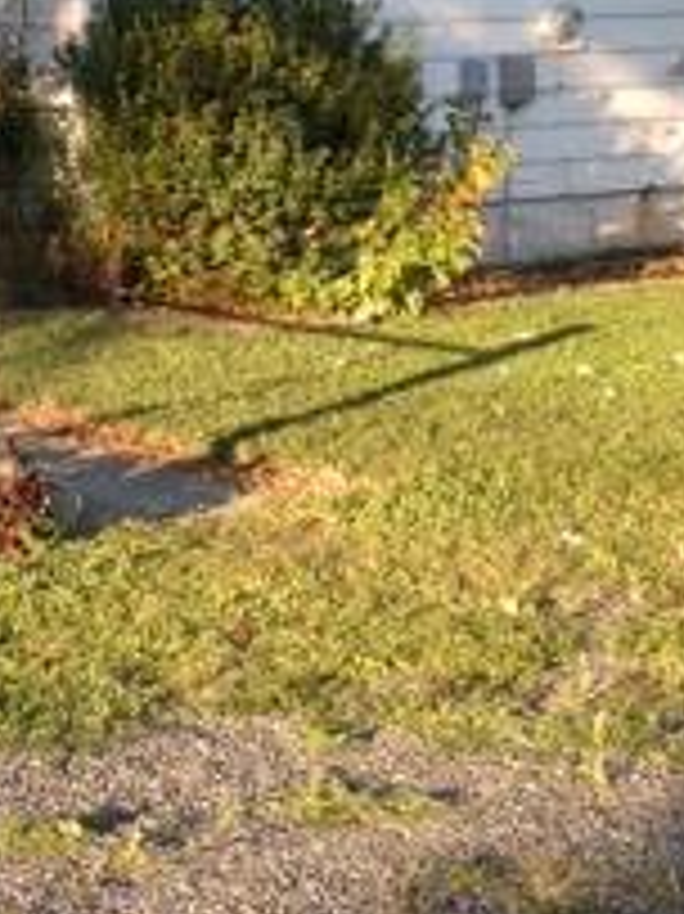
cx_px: -54
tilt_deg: -5.0
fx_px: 2743
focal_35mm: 104
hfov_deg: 13.9
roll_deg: +0.1
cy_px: 63
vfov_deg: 18.5
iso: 50
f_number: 2.4
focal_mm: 4.12
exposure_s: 1/275
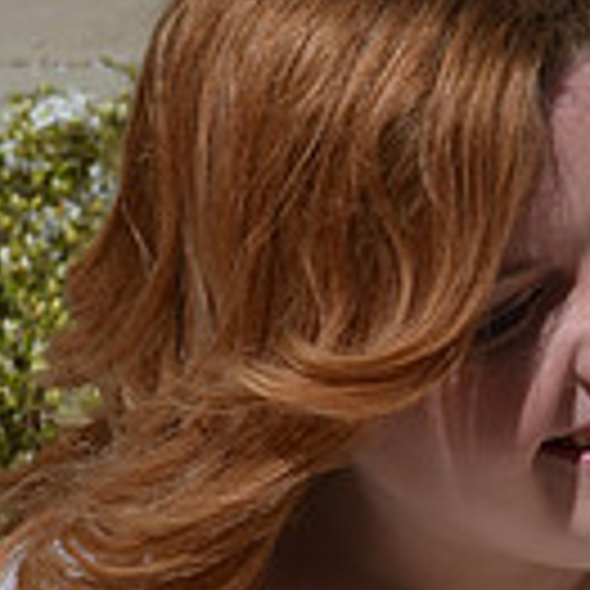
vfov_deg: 9.6
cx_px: 973
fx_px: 3490
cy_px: 651
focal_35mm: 181
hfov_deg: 9.3
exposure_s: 1/400
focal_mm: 32
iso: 100
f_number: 10
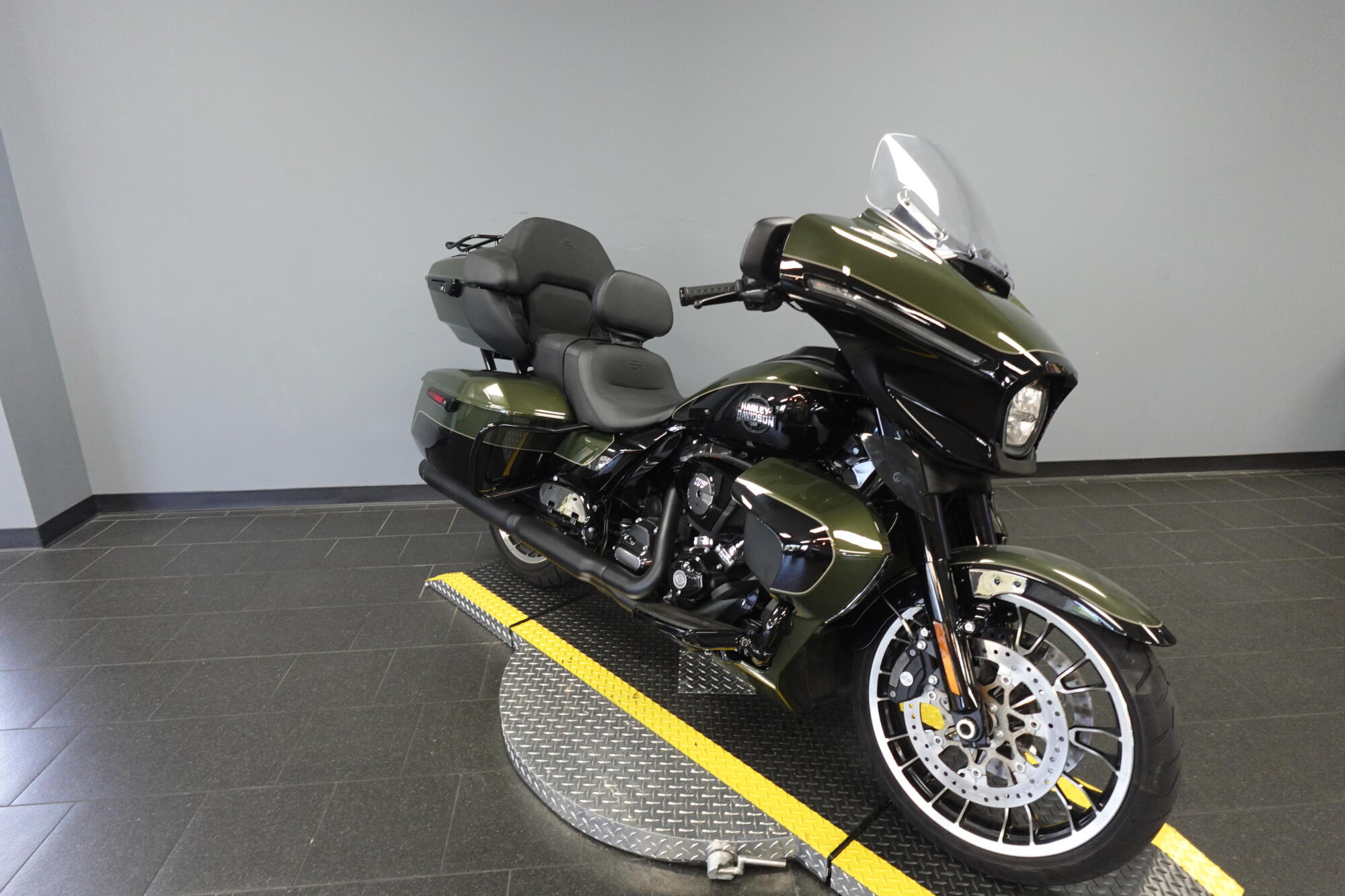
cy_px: 448
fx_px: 747
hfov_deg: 84.0
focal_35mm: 20
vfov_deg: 61.9
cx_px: 672
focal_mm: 7.6
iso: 640
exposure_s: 1/80
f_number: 2
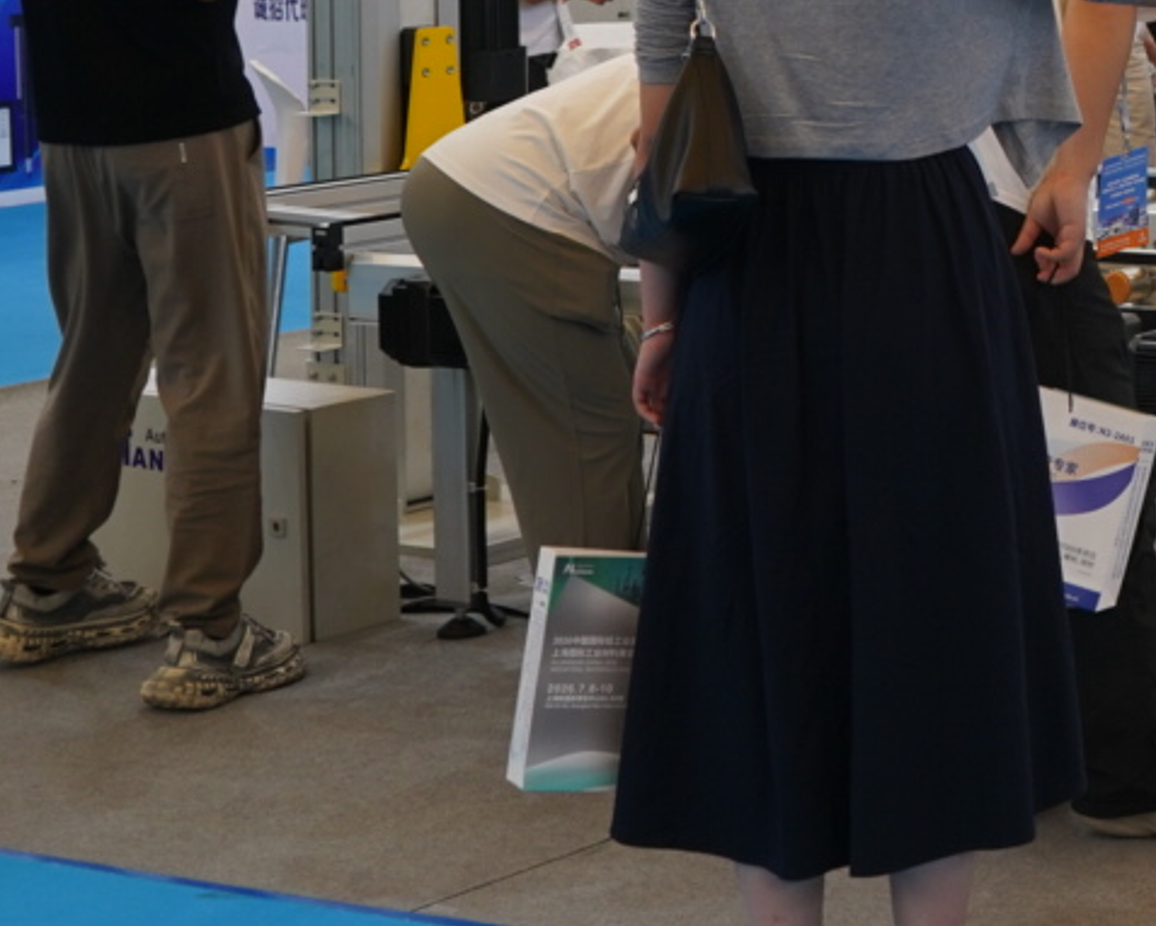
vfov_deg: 14.3
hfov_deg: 16.6
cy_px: -143
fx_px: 3594
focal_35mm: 105
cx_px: 1750
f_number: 4
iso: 400
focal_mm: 33
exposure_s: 1/160
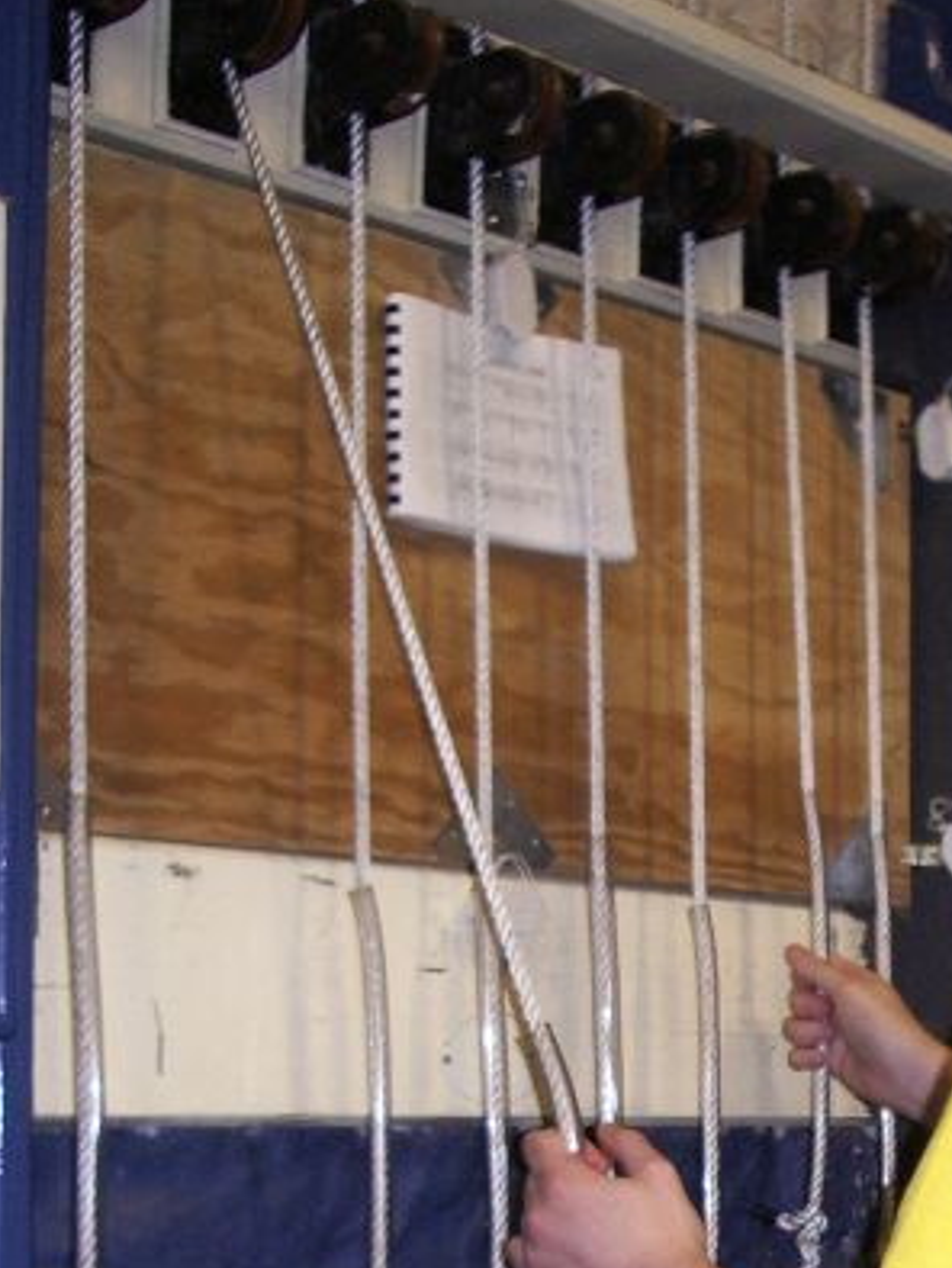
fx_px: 2601
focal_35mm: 71
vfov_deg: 26.4
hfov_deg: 20.5
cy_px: 1149
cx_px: 785
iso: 200
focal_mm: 5.8
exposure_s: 1/15
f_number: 2.6
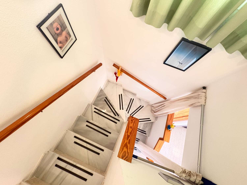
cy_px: 92
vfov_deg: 85.7
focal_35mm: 14
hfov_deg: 102.1
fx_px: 100
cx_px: 124
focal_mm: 2.22
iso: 640
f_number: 2.2
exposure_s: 1/33
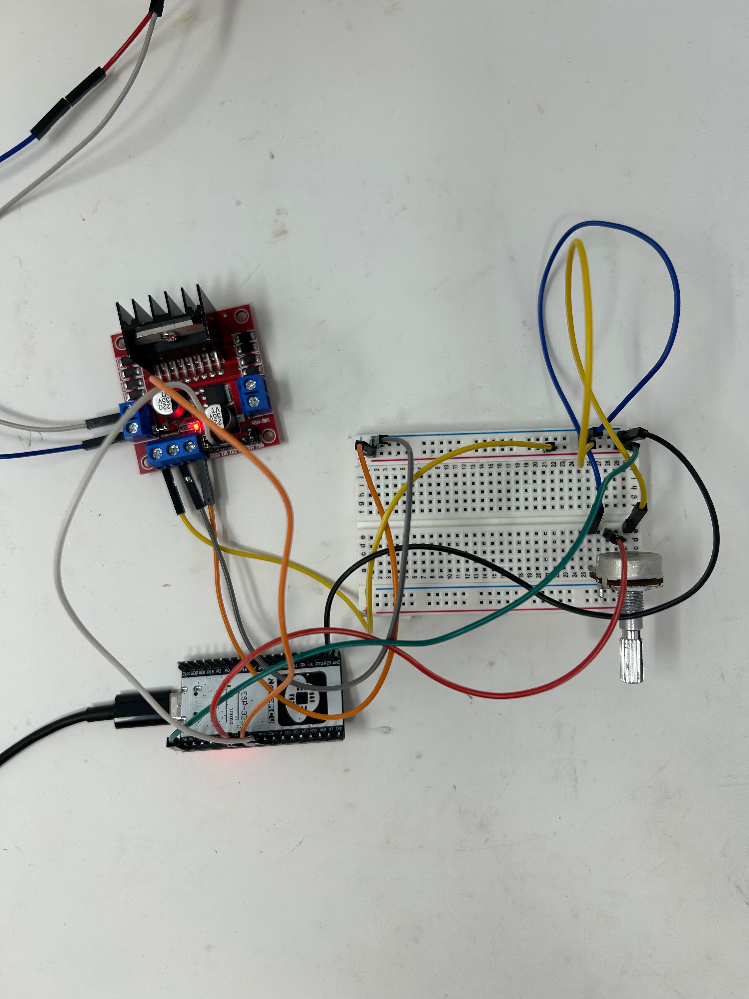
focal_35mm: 26
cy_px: 500
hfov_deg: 53.1
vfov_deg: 67.3
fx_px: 750
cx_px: 374
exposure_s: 1/206
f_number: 1.5
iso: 40
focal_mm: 5.7
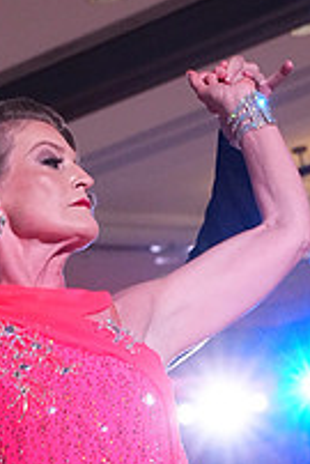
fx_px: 2592
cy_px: 648
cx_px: 116
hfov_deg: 6.8
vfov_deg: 10.0
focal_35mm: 201
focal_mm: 70
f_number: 6.3
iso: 8000
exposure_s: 1/400
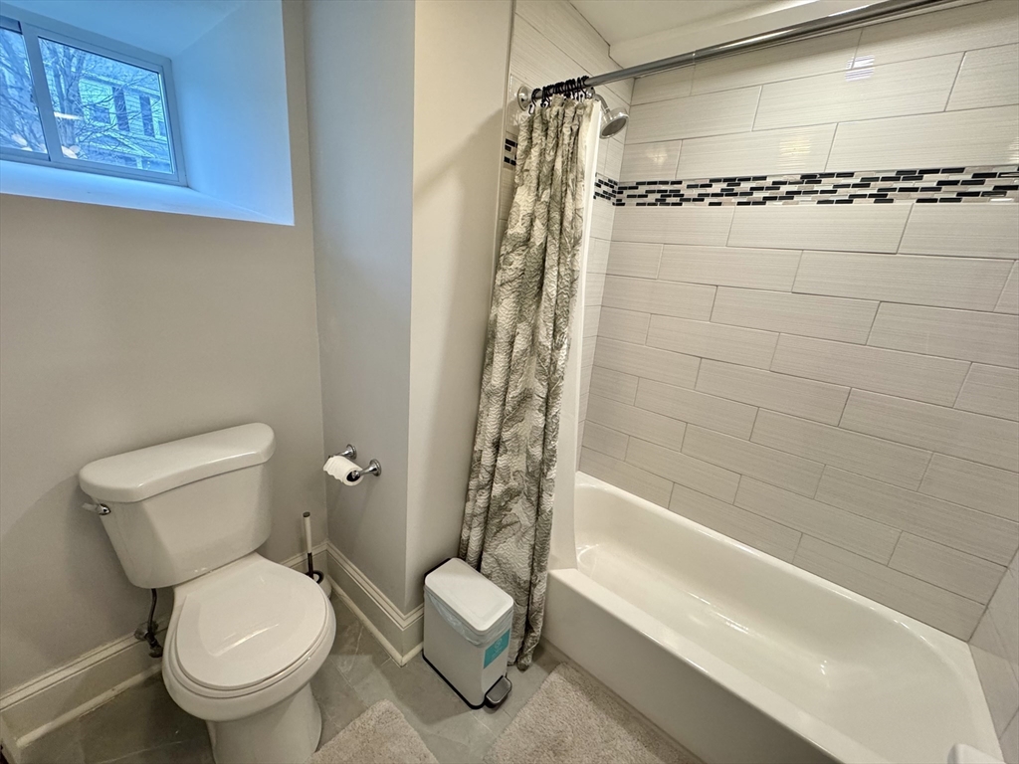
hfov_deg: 102.1
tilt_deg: -16.2
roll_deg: -4.3
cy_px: 382
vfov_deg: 85.7
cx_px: 510
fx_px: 412
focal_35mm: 14
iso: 250
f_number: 2.2
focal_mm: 2.22
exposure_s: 1/120
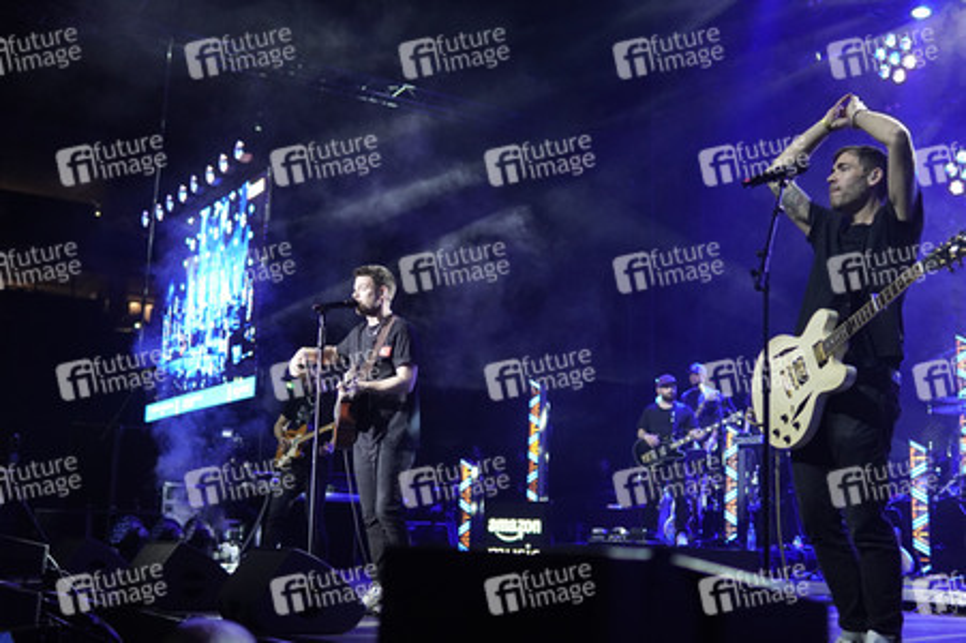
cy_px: 322
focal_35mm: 45
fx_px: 1207
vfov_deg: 29.8
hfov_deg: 43.6
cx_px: 483
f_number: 1.4
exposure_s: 1/250
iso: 1250
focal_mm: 30
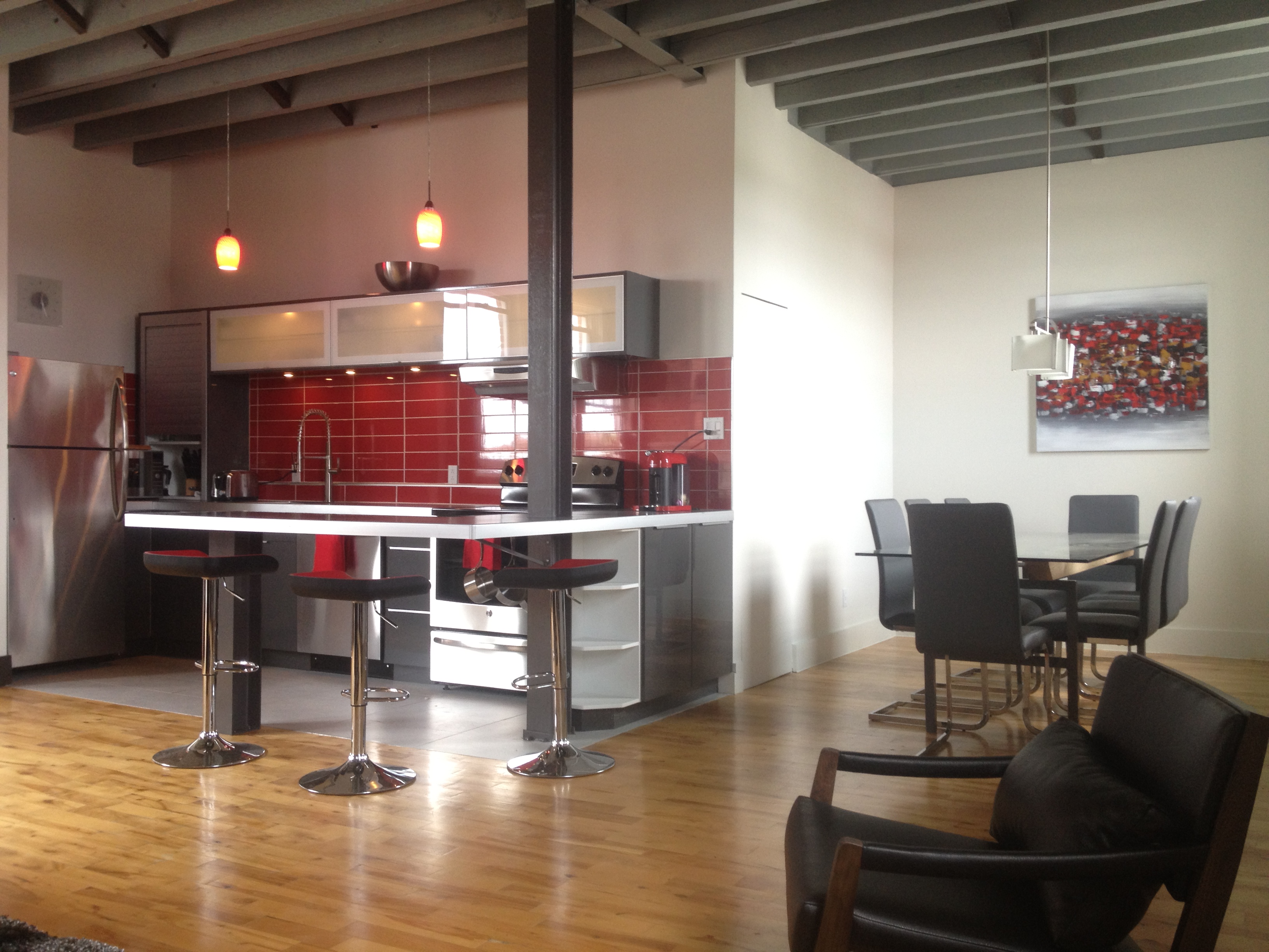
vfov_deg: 40.7
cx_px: 634
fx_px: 1283
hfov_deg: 52.6
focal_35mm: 35
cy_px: 476
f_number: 2.4
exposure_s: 1/20
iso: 100
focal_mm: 4.28
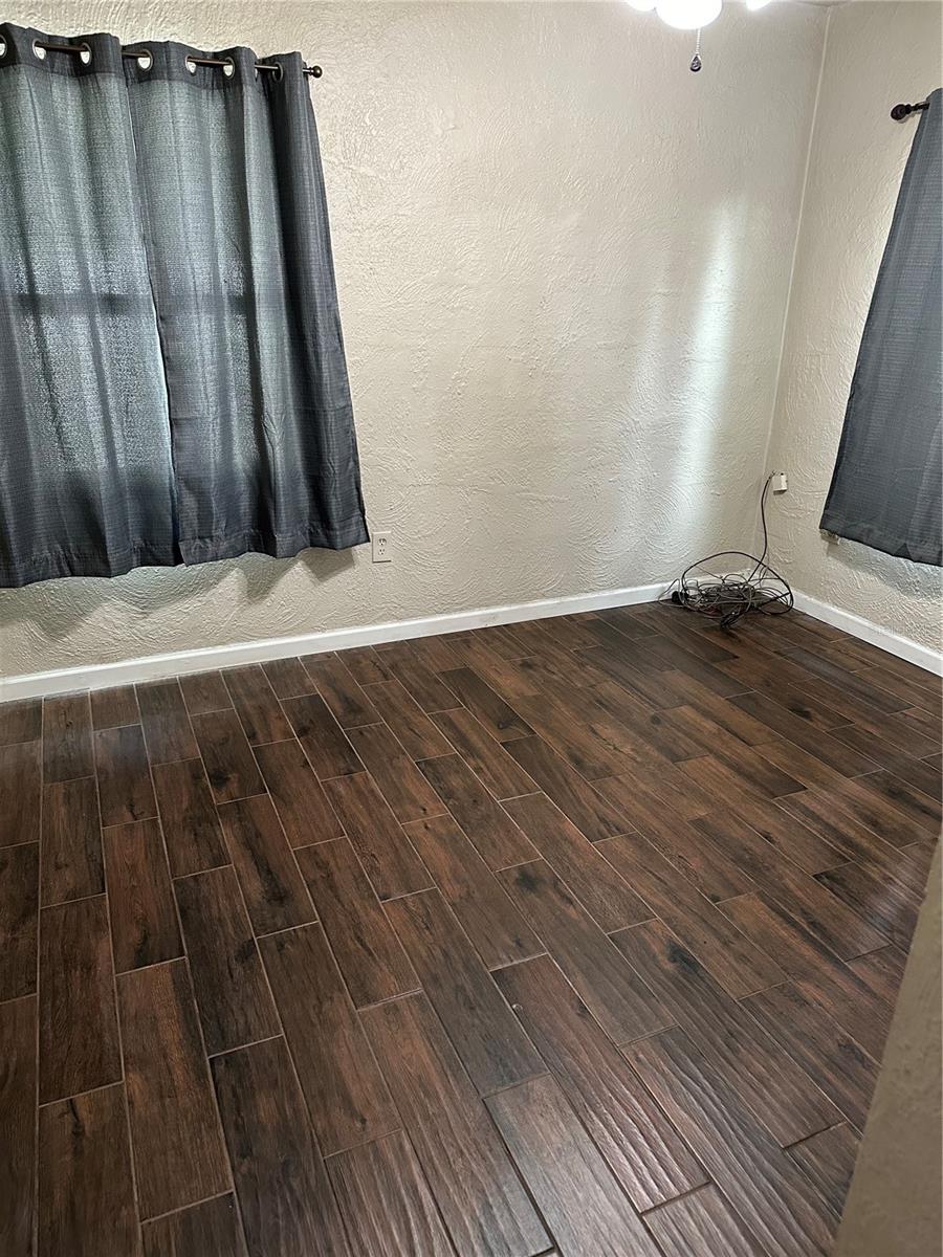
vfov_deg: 71.6
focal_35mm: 24
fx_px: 872
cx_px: 472
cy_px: 628
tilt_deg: -22.1
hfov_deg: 56.8
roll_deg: -1.6
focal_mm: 6.86
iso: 400
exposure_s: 1/60
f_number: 1.78
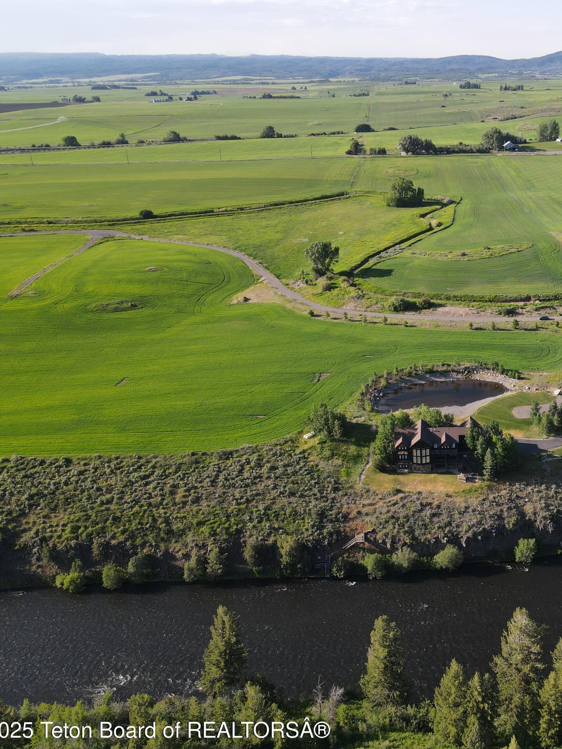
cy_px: 379
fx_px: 714
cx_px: 483
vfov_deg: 55.4
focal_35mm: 33
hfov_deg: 40.4
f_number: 2.8
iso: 110
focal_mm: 4.5
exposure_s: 1/350
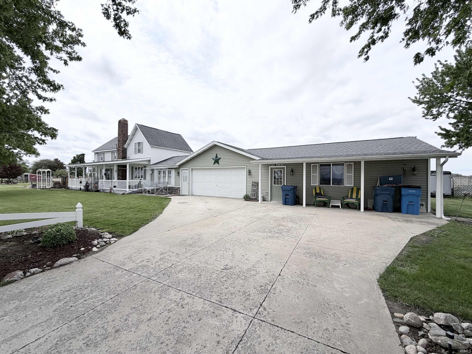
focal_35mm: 14
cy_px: 177
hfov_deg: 102.1
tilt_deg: -0.5
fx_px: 191
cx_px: 236
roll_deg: -0.2
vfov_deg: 85.7
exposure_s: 1/1901
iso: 20
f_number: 2.2
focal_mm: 2.22
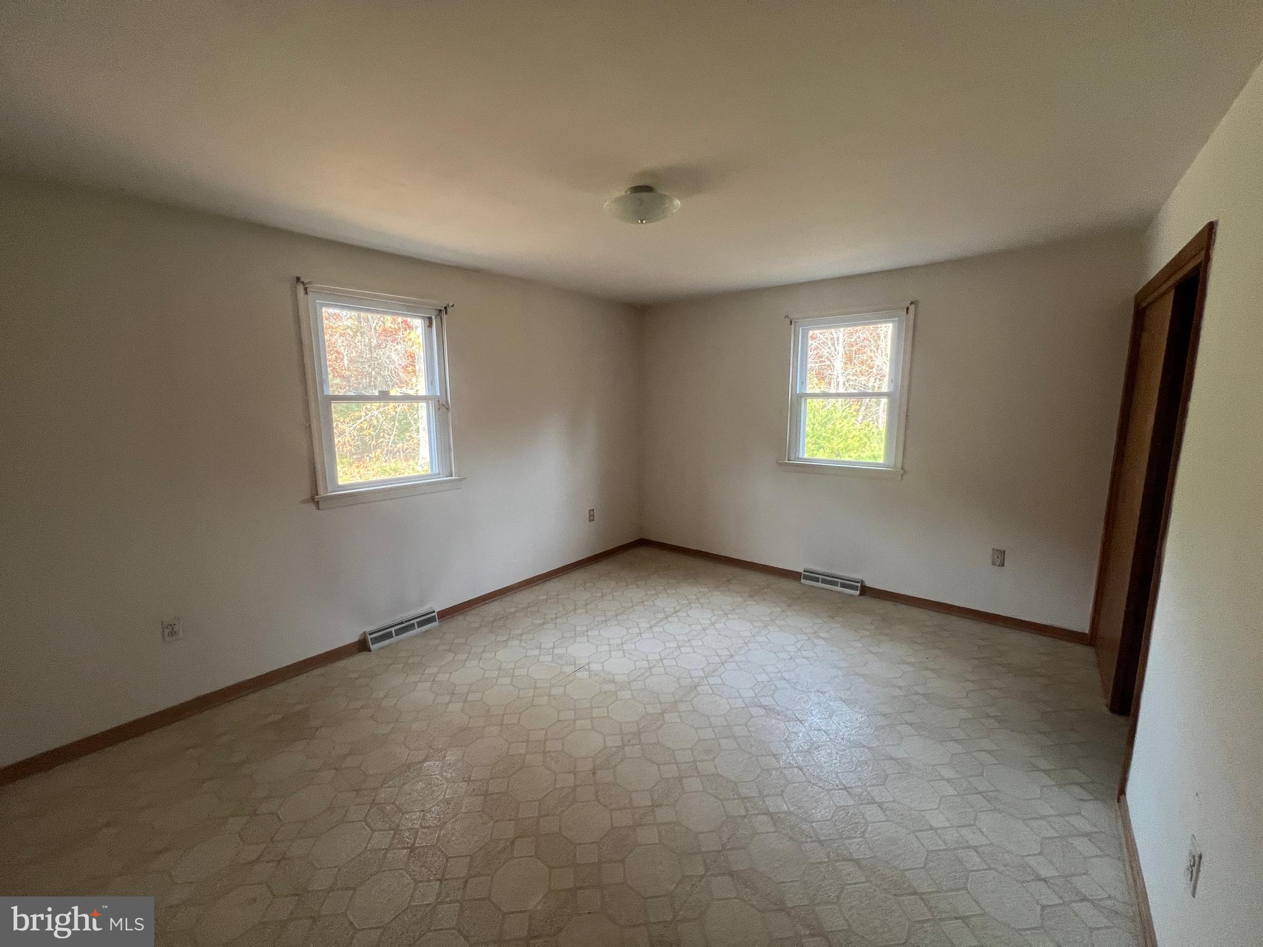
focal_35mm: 13
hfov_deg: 106.2
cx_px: 632
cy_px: 474
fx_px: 474
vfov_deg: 89.9
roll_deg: +0.1
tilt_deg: -9.6
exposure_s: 1/99
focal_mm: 1.57
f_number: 1.8
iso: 160
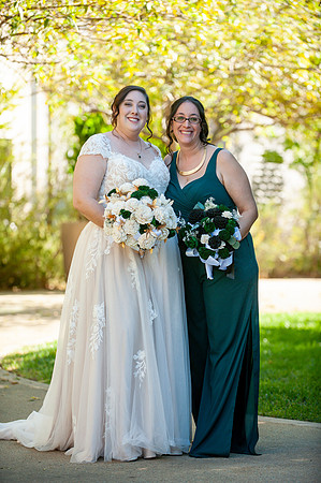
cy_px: 242
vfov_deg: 15.2
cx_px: 160
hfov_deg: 10.1
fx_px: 1810
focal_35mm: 135
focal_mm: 135
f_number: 3.5
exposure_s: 1/1250
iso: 400
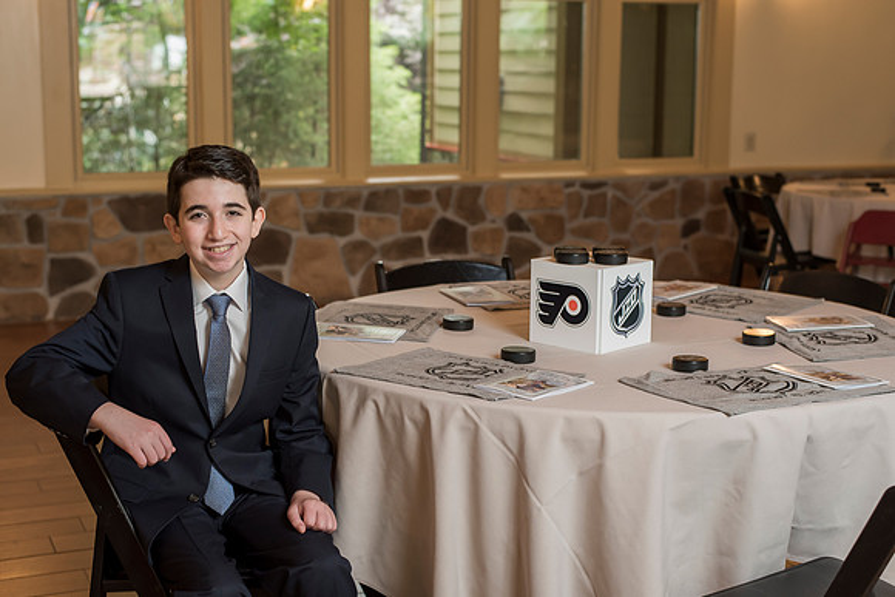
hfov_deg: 38.1
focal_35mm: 52
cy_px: 286
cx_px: 429
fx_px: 1296
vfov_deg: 26.0
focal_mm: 50
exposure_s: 1/80
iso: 1000
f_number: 3.5
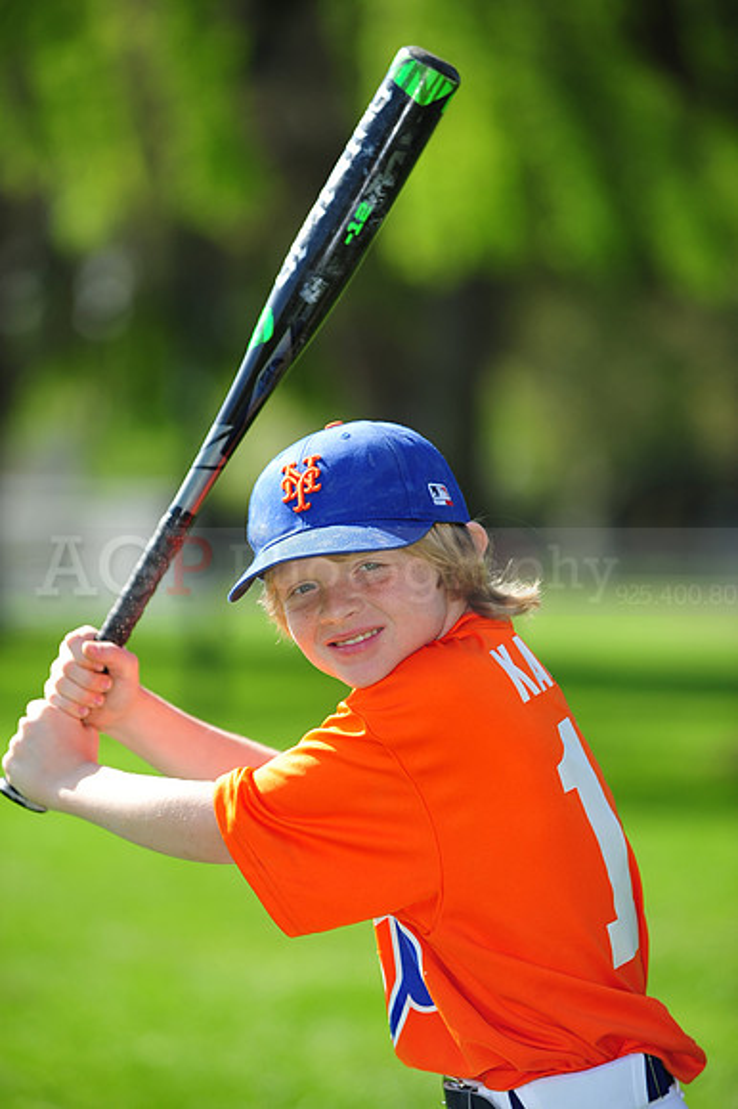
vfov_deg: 10.3
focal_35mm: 200
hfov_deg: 6.9
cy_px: 554
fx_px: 6157
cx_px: 369
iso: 200
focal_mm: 200
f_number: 4.5
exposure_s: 1/800
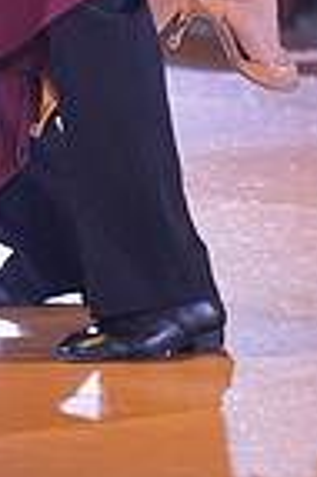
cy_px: -300
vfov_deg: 3.3
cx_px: 108
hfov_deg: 2.2
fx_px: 8328
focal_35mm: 629
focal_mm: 155
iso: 4000
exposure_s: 1/500
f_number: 3.5
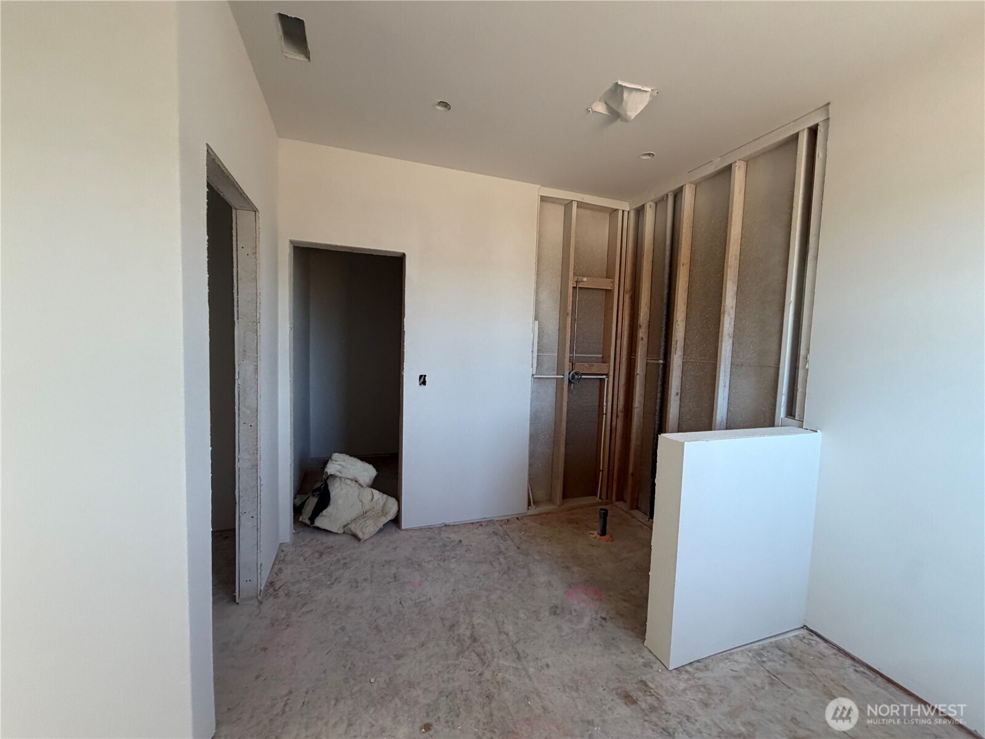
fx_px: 398
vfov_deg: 85.7
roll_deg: -3.7
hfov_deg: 102.1
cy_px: 370
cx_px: 492
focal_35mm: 14
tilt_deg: -1.1
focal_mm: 2.22
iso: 200
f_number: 2.2
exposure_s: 1/121
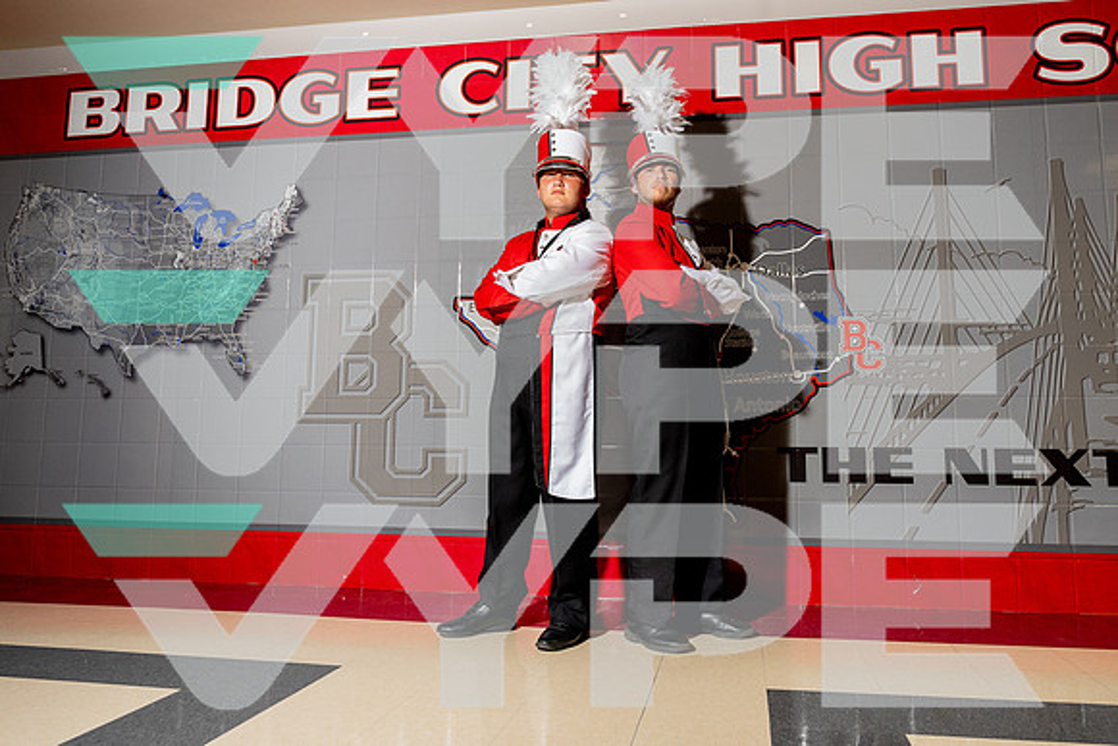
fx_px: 847
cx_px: 596
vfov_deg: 47.4
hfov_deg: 66.8
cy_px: 322
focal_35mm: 27
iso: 2000
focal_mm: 24
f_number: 5.6
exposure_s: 1/250
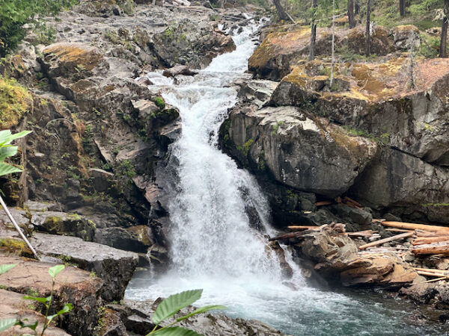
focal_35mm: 77
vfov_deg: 19.1
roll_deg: -0.8
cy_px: 168
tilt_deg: -4.7
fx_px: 999
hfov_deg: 25.3
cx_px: 224
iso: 64
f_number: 2.8
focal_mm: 9
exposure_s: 1/99
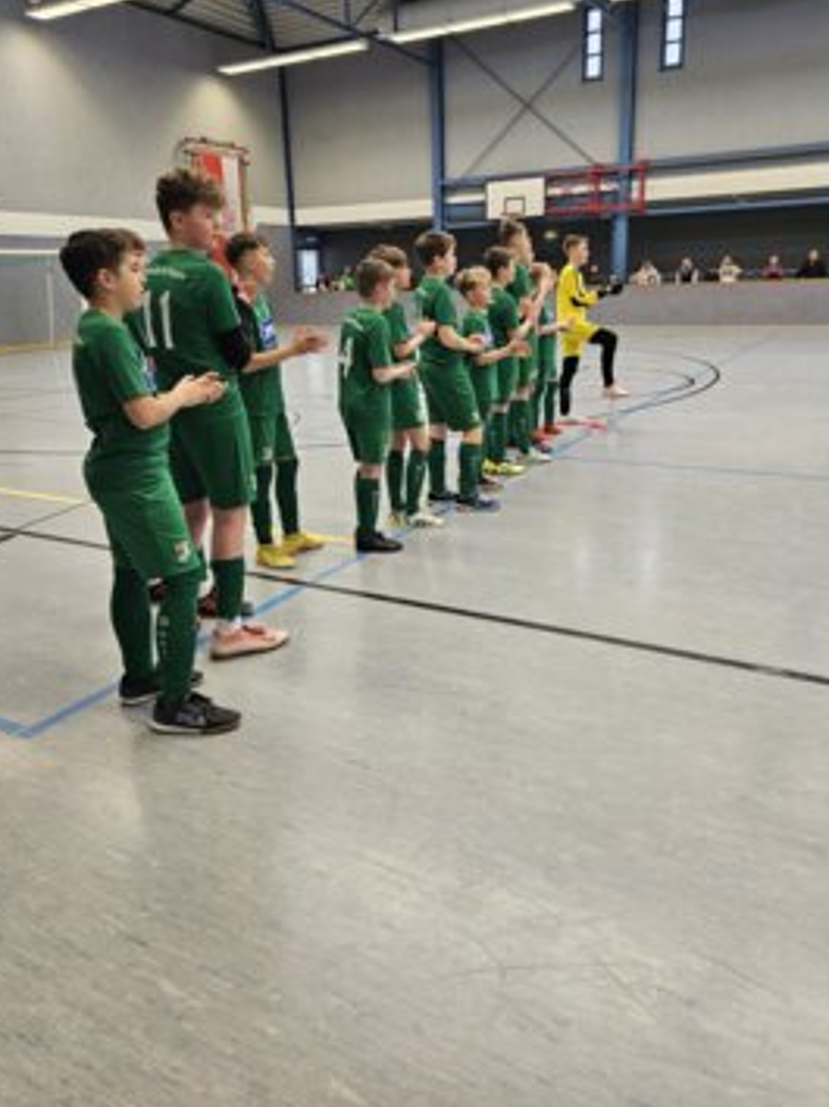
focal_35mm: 26
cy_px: 491
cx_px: 425
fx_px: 831
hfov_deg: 53.0
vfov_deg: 67.1
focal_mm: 5.4
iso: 64
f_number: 1.8
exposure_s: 1/50
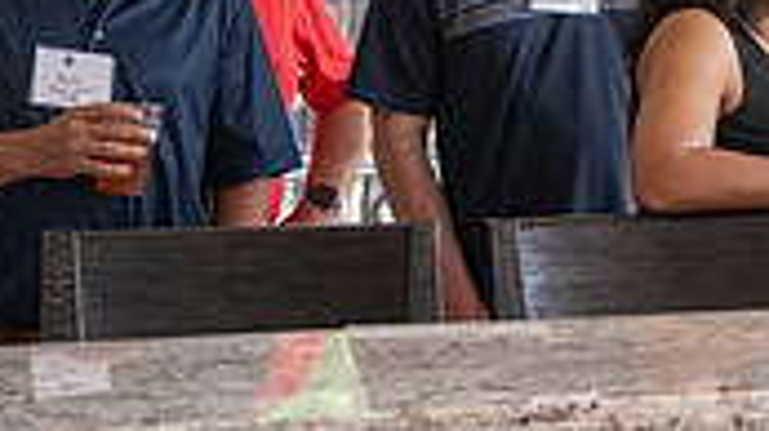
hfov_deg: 13.1
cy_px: -227
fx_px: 3219
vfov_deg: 7.5
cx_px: 1045
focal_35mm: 158
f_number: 4
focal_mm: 45
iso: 640
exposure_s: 1/250
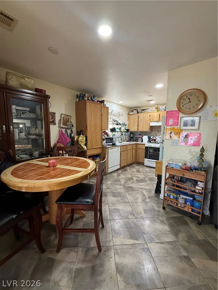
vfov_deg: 102.1
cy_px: 145
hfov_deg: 85.7
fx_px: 118
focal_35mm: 14
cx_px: 109
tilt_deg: -5.6
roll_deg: -0.5
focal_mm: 2.22
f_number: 2.2
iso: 400
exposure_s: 1/120
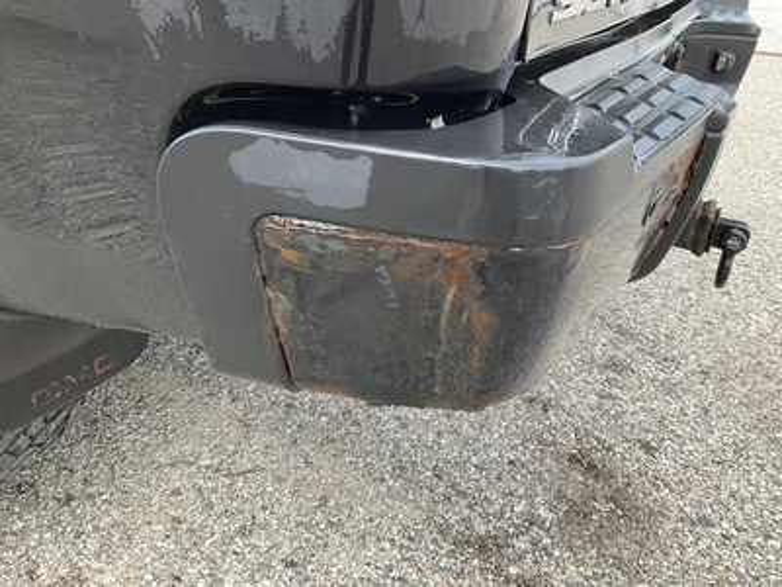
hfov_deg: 61.7
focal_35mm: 29
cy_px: 294
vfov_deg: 48.2
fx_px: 655
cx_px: 391
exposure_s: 1/342
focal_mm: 3
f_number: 1.8
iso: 25
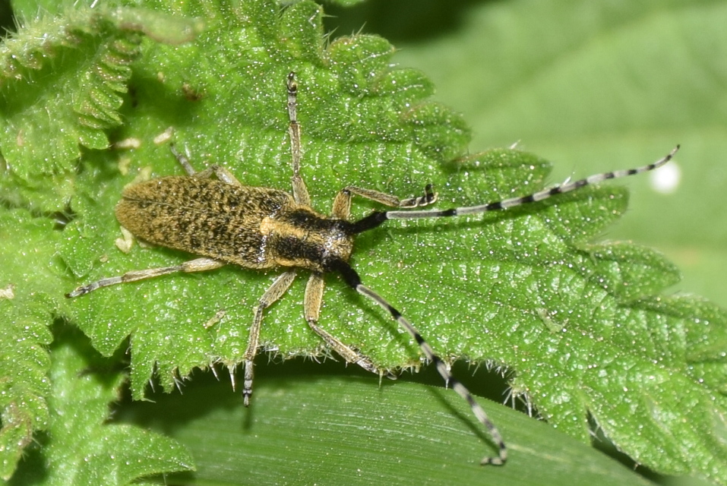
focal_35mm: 210
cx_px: 364
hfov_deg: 9.8
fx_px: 4245
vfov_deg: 6.6
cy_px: 243
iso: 100
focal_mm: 140
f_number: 11
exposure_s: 1/160
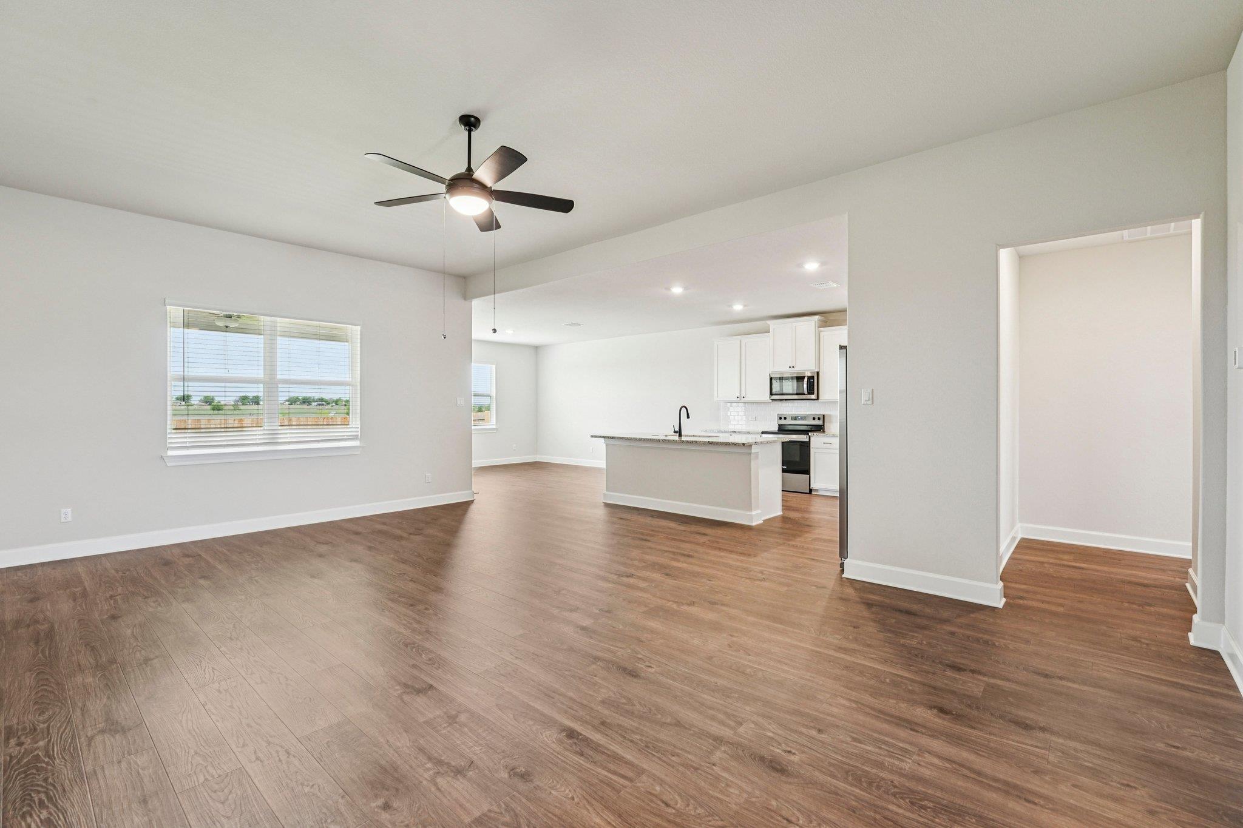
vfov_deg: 75.8
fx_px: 532
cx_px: 622
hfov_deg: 98.9
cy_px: 414
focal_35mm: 15
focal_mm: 15.4
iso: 400
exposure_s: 1/25
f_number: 8
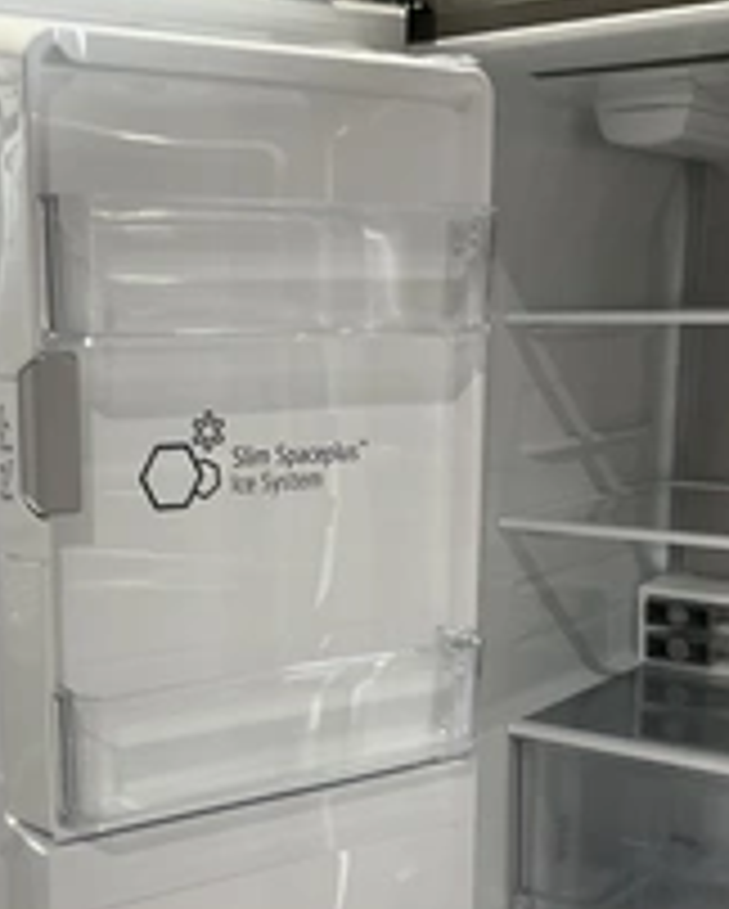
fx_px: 1508
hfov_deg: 26.9
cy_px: 608
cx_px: 202
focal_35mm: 56
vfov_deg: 33.2
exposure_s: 1/69
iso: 64
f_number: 1.8
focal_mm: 3
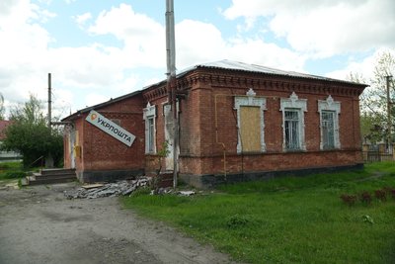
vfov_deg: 43.6
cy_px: 132
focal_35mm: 30
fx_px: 329
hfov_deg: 61.9
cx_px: 198
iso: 200
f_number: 2.8
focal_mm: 30
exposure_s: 1/500
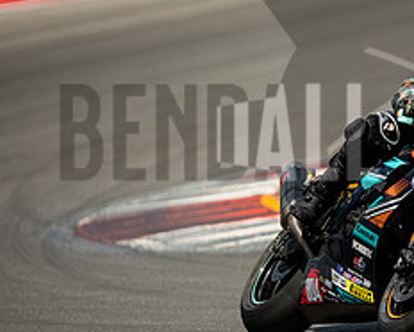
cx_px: 435
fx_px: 8633
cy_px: 135
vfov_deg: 2.2
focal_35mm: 704
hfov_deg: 2.7
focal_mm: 200
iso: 1600
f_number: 2
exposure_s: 1/2000
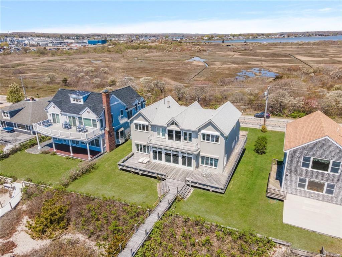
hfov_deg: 71.6
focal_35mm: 24
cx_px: 171
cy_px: 128
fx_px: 237
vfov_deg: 56.8
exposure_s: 1/730
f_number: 2.8
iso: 100
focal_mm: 4.5
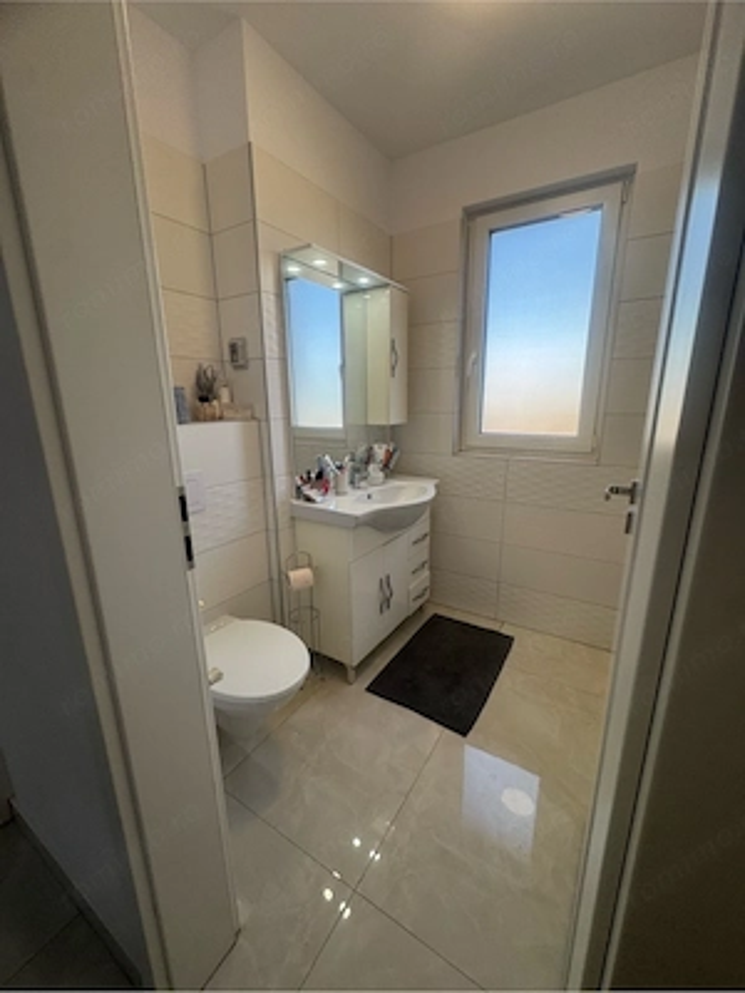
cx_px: 372
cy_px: 496
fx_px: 402
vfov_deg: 102.1
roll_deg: +2.2
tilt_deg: -13.5
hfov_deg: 85.7
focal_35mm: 14
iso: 64
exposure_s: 1/100
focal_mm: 2.22
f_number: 2.2
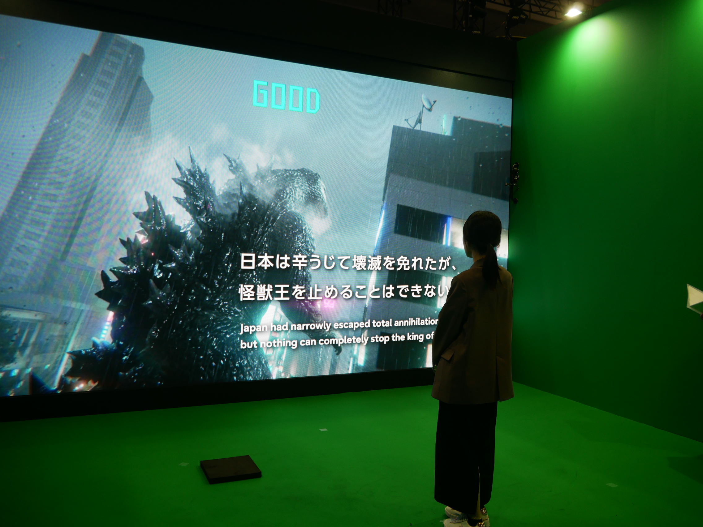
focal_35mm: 28
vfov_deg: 49.7
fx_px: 569
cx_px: 352
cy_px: 264
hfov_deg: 63.4
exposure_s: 1/80
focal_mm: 14
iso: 200
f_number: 3.5
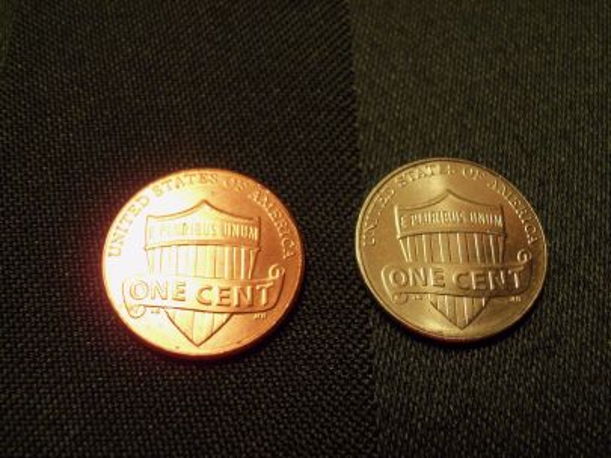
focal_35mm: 38
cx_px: 306
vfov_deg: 37.7
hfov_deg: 49.0
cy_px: 229
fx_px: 671
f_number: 3.7
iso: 125
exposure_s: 1/30
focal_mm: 6.7
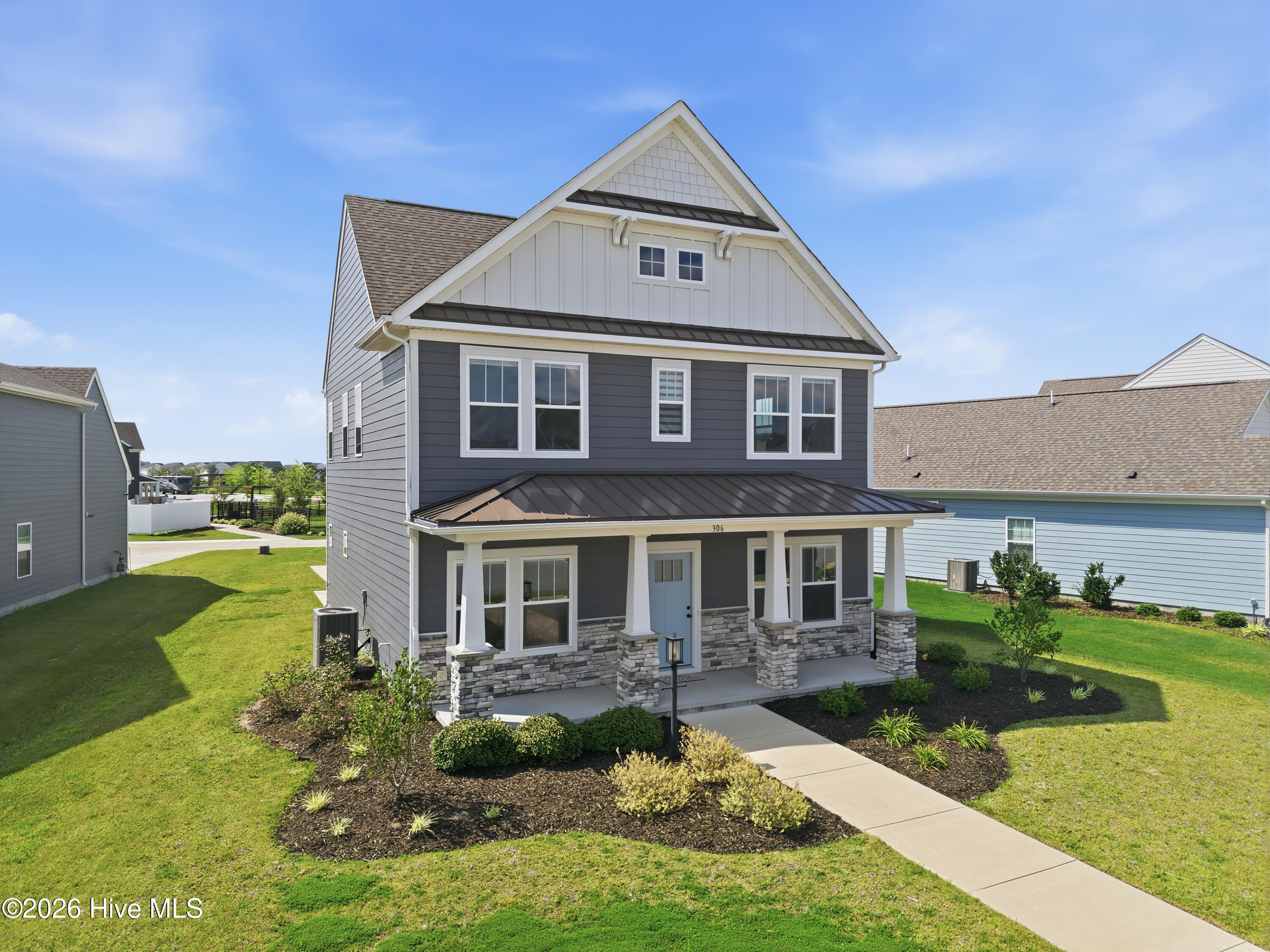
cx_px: 635
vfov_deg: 56.8
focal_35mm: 24
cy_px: 476
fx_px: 881
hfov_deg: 71.6
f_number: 1.8
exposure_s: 1/6000
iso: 190
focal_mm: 8.7
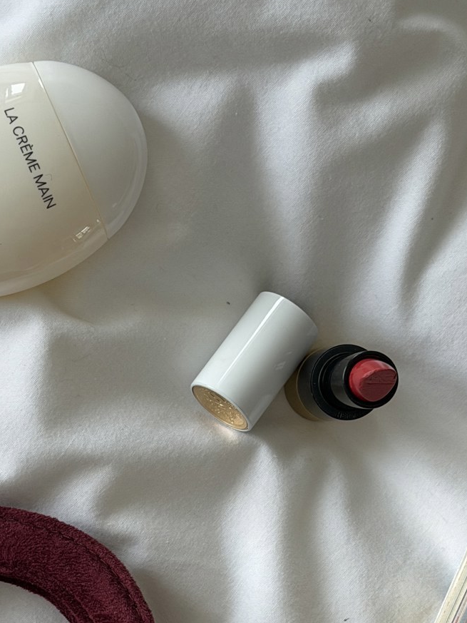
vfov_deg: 17.6
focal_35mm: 110
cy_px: 572
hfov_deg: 13.5
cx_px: 190
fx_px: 1978
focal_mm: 6.76
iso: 100
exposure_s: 1/81
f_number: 1.78
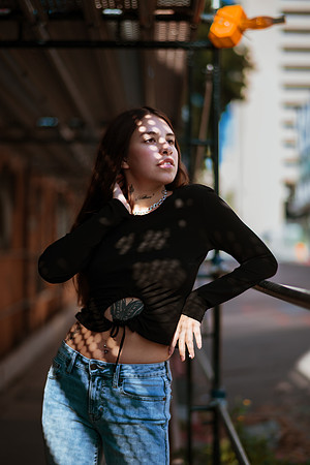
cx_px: 155
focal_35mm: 58
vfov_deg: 34.5
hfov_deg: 23.4
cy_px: 232
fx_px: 749
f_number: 1.4
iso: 50
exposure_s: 1/1250
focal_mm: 58
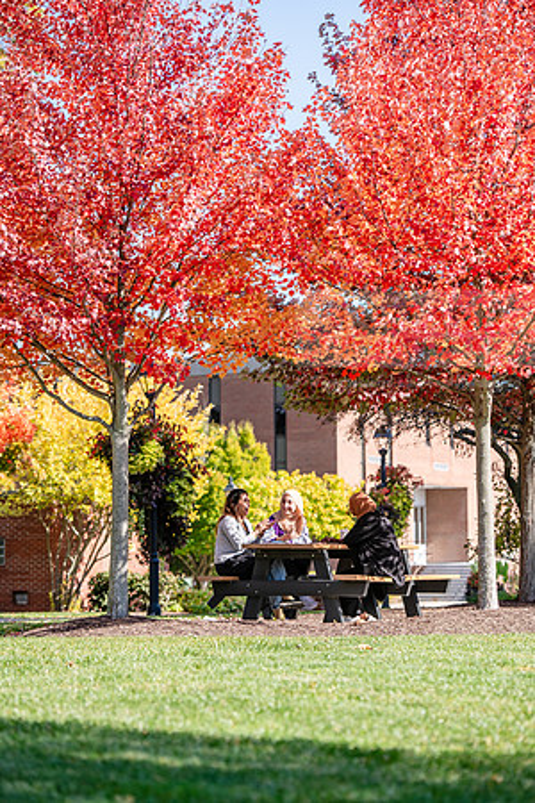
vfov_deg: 20.0
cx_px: 268
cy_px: 402
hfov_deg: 13.4
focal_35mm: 102
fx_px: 2274
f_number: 4
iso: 125
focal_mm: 102
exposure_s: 1/500
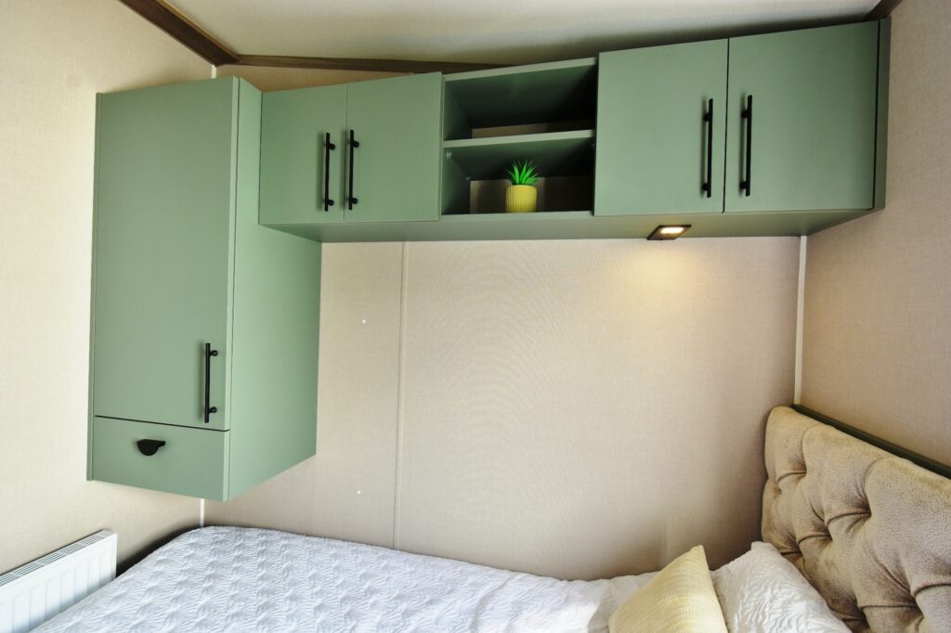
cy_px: 316
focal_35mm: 15
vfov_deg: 77.3
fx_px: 396
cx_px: 476
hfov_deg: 100.4
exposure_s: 1/40
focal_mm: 10
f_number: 5.6
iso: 200
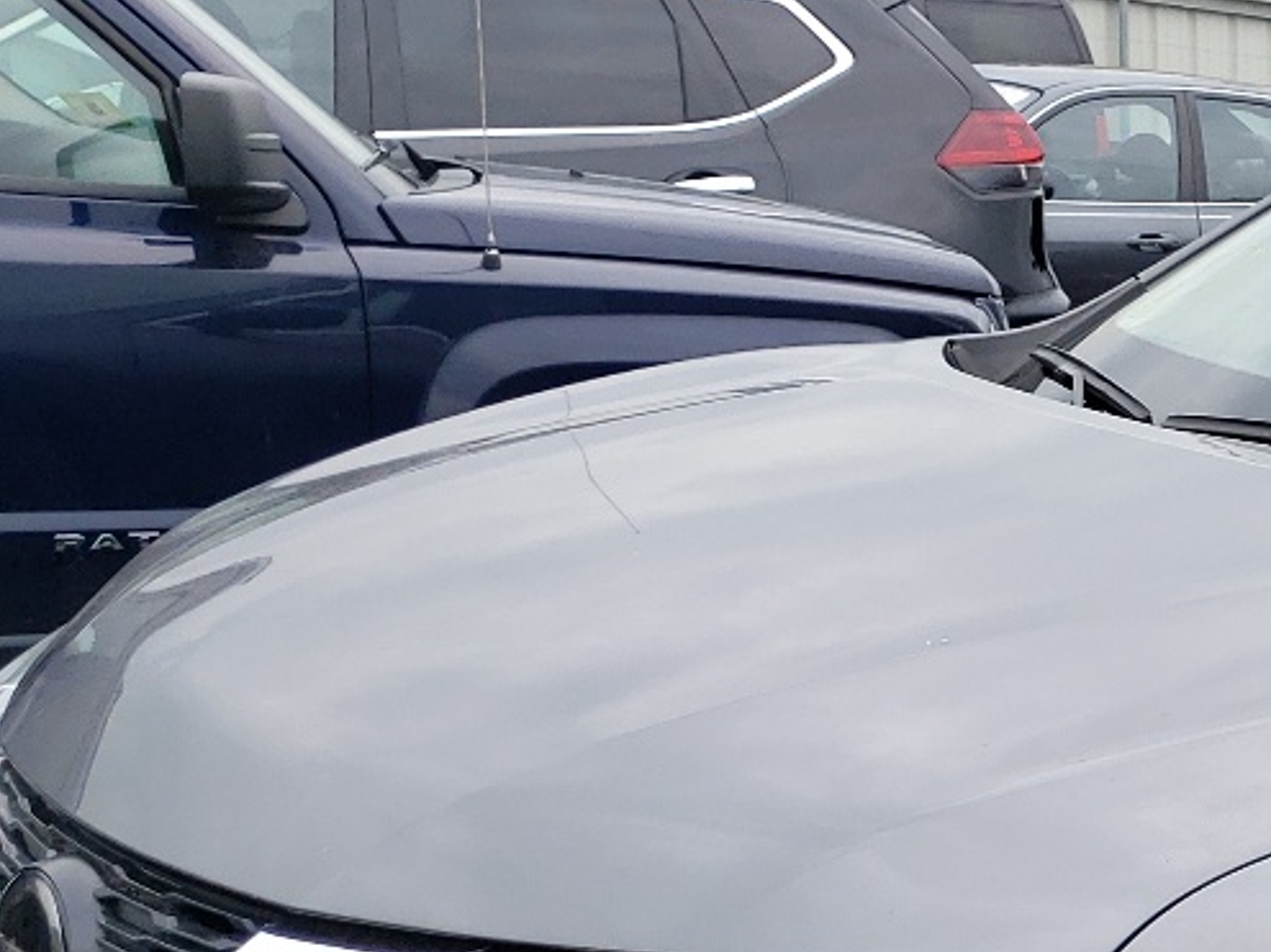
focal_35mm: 84
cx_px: 1710
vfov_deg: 16.9
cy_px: 1114
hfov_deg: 20.9
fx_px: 3083
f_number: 1.5
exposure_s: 1/714
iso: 50
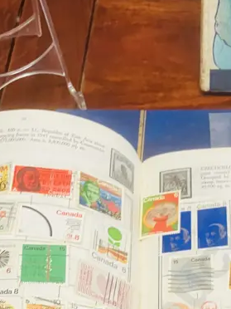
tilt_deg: -60.8
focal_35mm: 77
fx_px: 685
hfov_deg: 19.1
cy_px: 351
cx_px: 148
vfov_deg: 23.6
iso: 100
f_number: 1.8
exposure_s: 1/50
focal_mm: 3.99
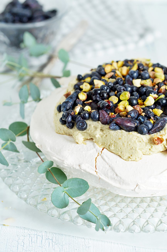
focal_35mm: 90
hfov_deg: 15.2
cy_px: 126
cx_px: 84
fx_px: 627
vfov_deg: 22.6
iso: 200
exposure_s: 1/3
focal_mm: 60
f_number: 4.5
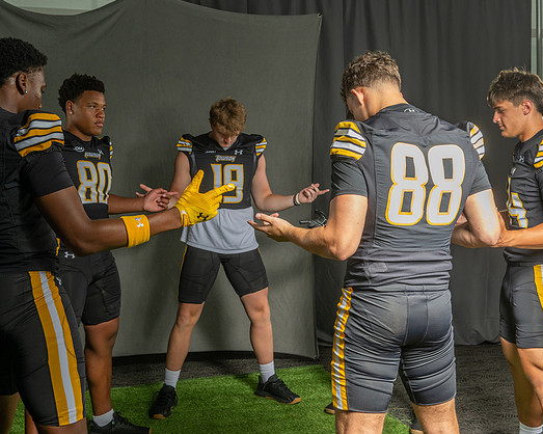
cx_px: 290
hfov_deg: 38.0
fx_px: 787
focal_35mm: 49
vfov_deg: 30.8
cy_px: 210
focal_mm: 42
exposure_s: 1/200
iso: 200
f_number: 8
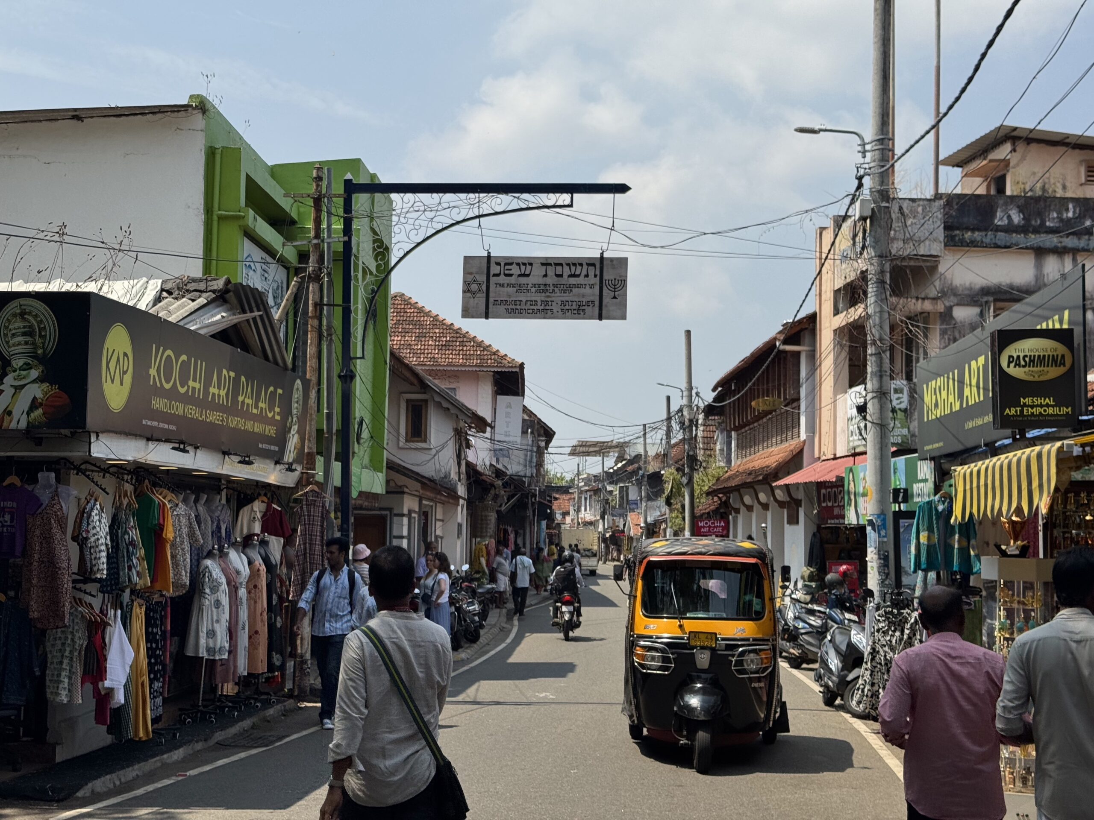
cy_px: 410
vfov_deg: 30.3
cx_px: 547
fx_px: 1517
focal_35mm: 48
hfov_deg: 39.7
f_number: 1.78
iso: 64
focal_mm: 6.76
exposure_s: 1/5848
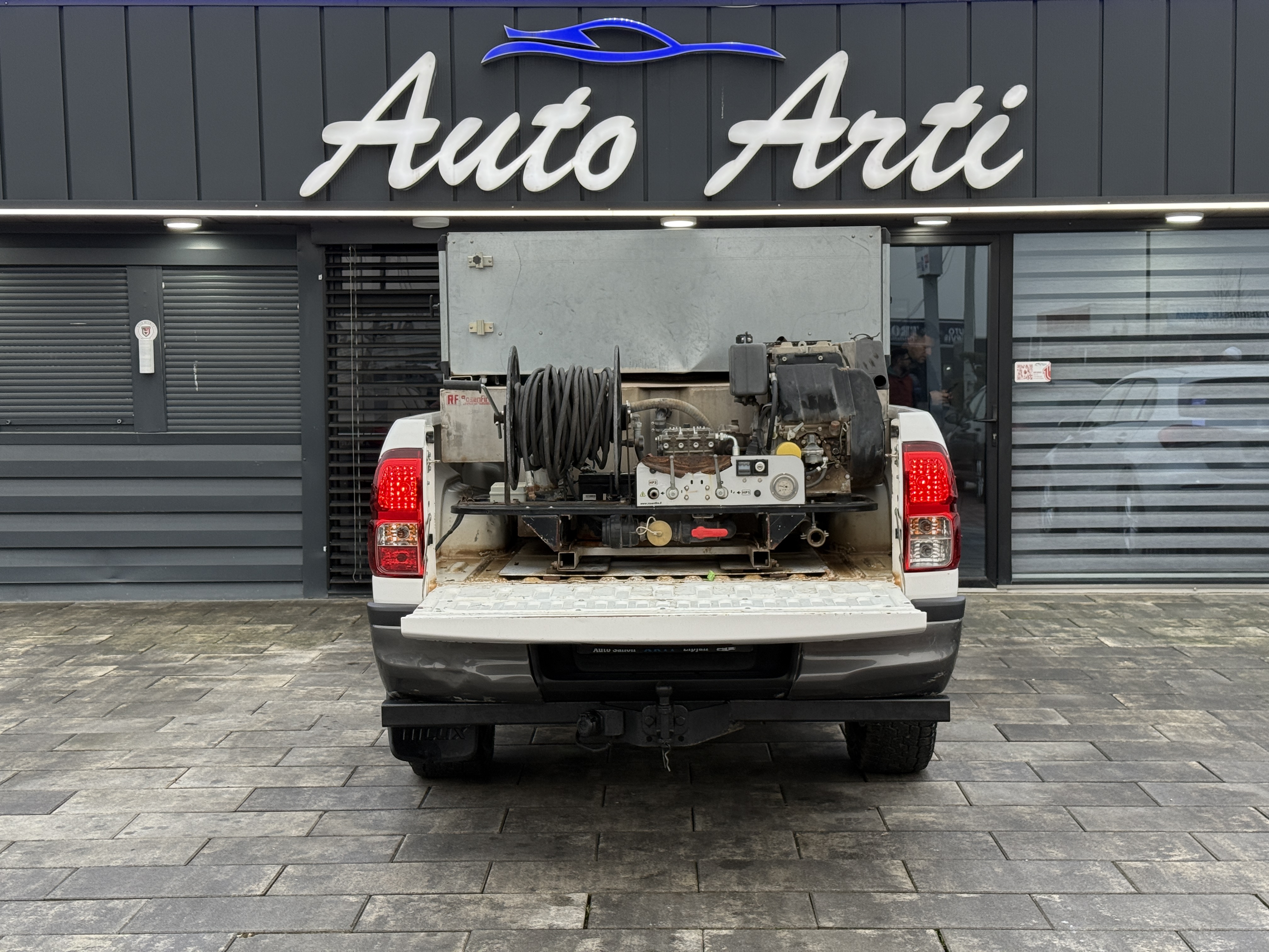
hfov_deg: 39.7
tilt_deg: -3.2
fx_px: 1760
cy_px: 476
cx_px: 634
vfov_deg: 30.3
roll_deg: +0.6
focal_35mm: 48
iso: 100
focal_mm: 6.76
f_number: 1.78
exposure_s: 1/110
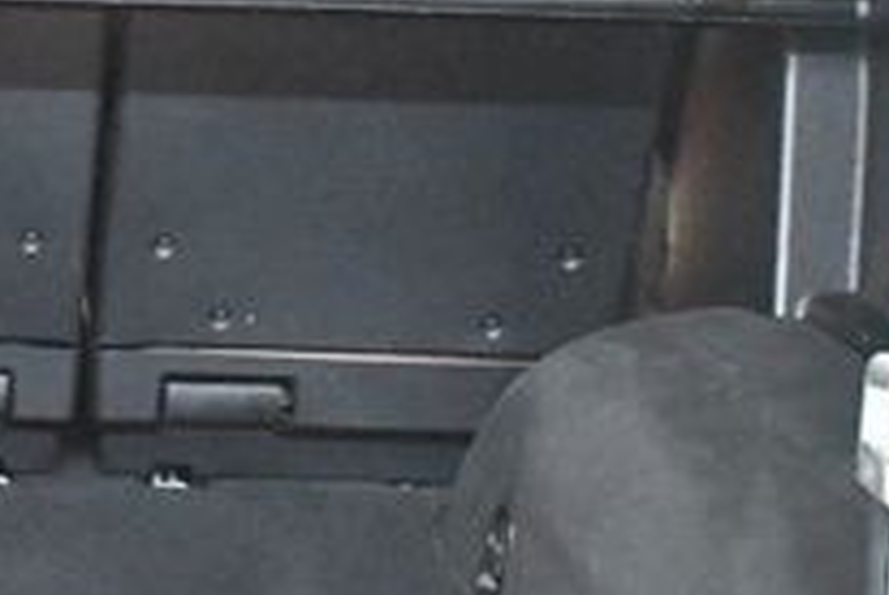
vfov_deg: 12.3
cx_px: -155
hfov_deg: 17.4
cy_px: 254
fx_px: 2770
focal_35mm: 112
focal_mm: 18
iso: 12800
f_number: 3.5
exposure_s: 1/60
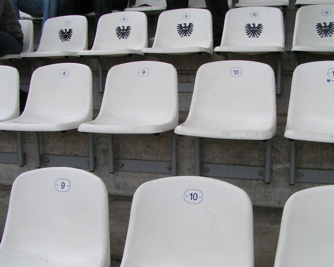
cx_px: 176
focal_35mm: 42
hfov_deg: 43.8
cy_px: 137
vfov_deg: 35.7
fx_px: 415
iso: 50
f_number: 5.6
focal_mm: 5.8
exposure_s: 1/400
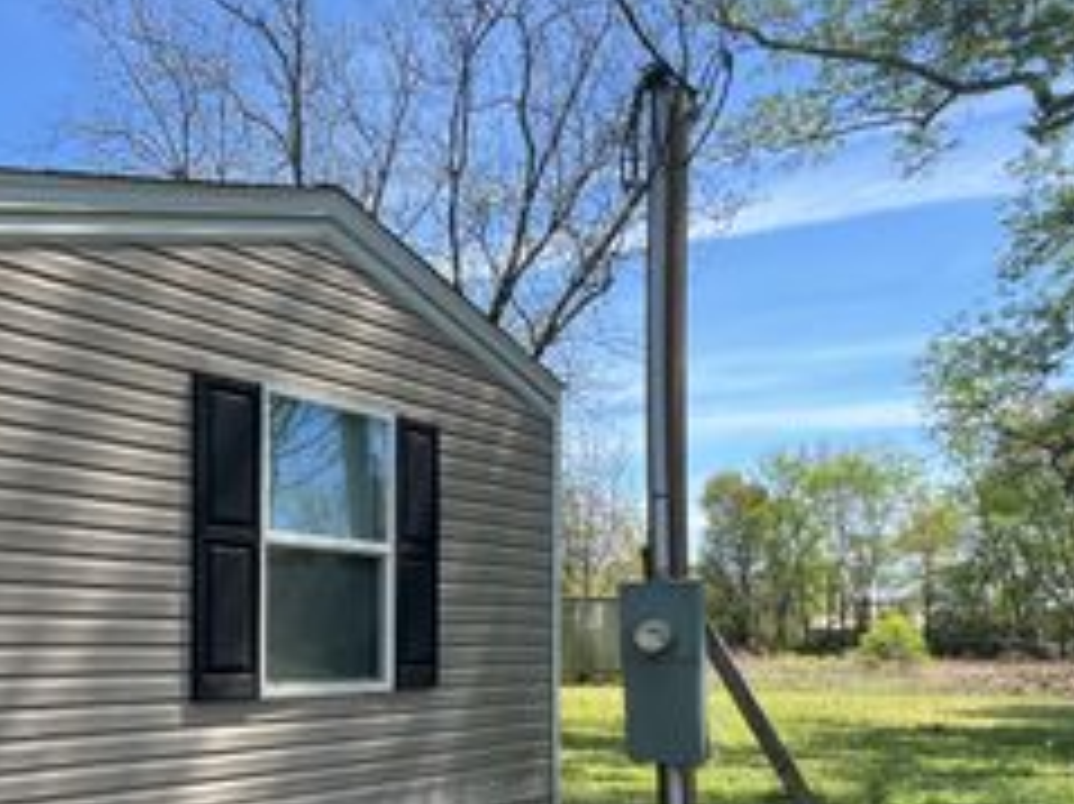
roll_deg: -1.6
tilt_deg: +0.3
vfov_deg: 45.9
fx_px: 899
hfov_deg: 56.1
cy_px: 633
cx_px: 178
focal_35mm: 29
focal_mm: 1.57
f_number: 1.8
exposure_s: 1/550
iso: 32
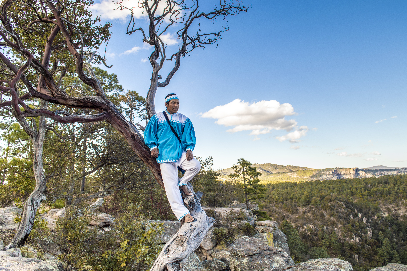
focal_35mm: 29
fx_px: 328
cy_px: 135
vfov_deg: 45.0
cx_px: 212
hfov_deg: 63.6
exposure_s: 1/125
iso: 100
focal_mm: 18
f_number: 5.6
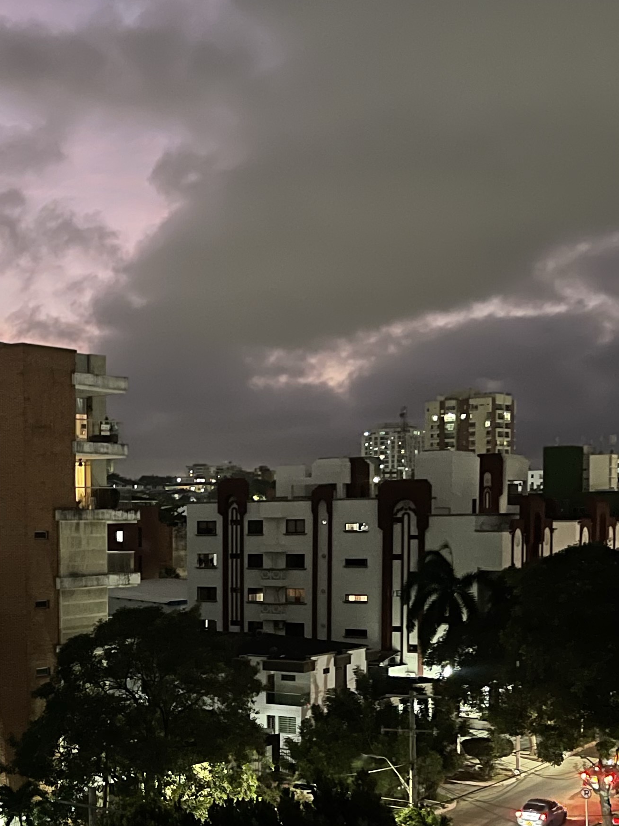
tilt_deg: -3.0
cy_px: 596
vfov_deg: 32.7
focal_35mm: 58
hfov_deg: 24.1
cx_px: -5
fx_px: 1383
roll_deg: +0.5
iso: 1000
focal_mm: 5.1
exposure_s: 1/20
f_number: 1.6
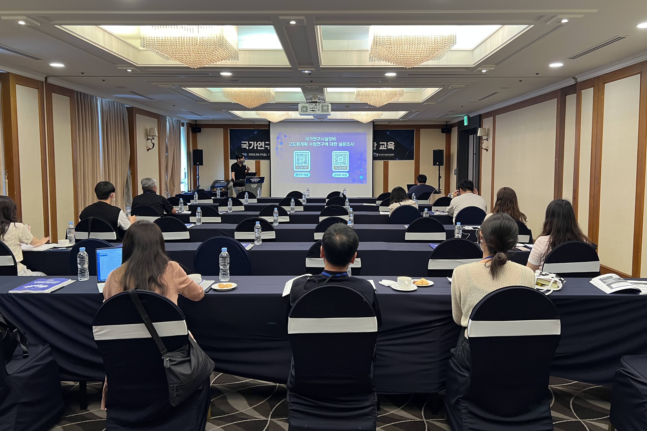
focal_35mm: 28
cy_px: 193
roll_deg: +0.5
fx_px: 503
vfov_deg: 46.3
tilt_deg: -3.1
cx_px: 327
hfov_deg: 65.5
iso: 125
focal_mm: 5.7
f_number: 1.5
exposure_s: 1/60
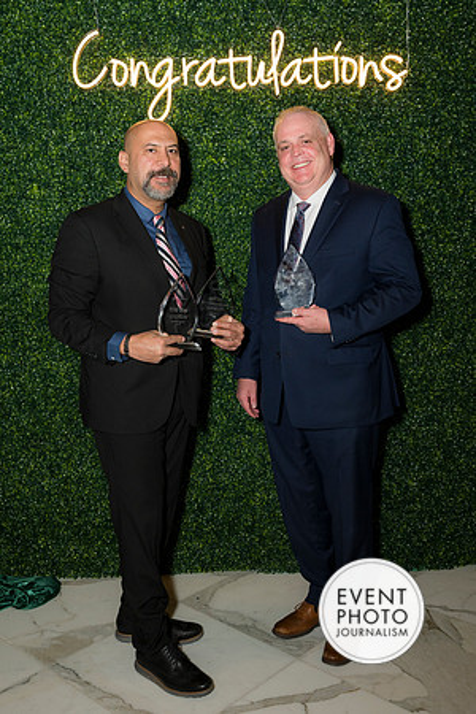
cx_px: 238
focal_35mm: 37
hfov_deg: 35.9
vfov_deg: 51.9
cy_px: 357
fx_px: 734
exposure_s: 1/160
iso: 800
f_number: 5
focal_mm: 37
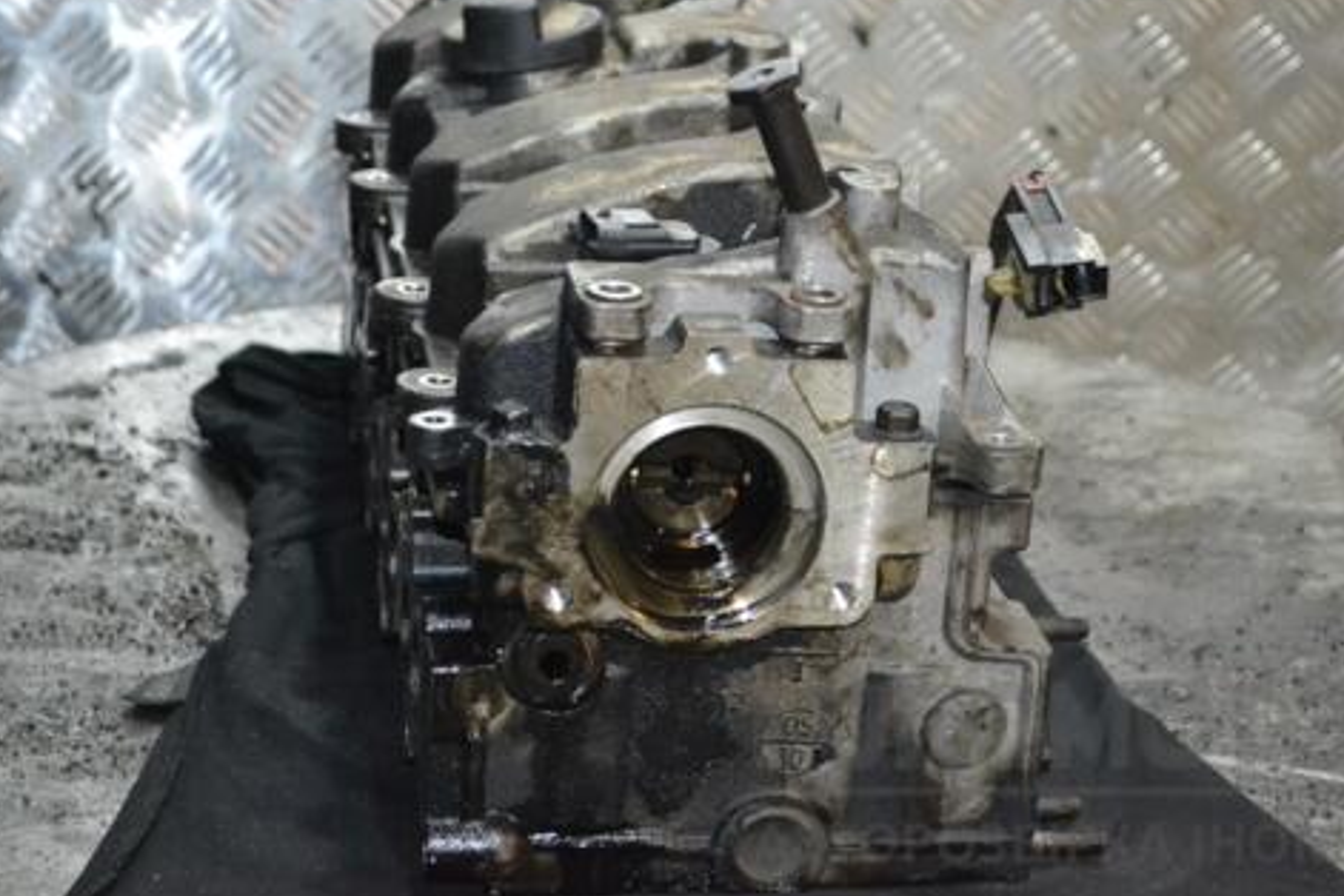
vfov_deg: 16.2
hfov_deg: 24.2
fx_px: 3136
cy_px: 345
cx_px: 699
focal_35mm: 84
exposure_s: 1/60
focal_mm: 44
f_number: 5.3
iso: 3200
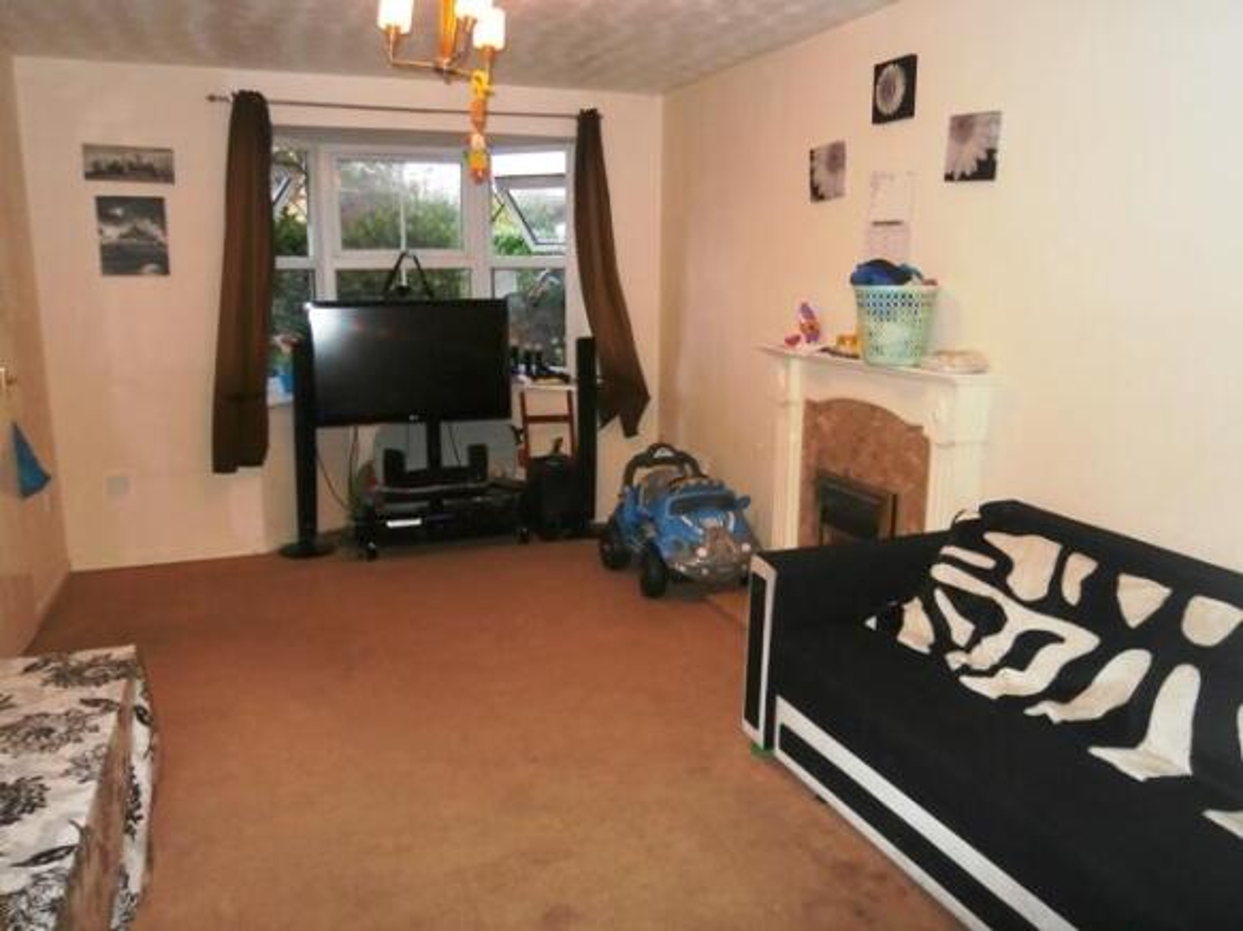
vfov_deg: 53.0
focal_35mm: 26
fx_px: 933
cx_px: 622
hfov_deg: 67.3
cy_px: 466
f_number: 2.8
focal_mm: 4.7
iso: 200
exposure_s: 1/30
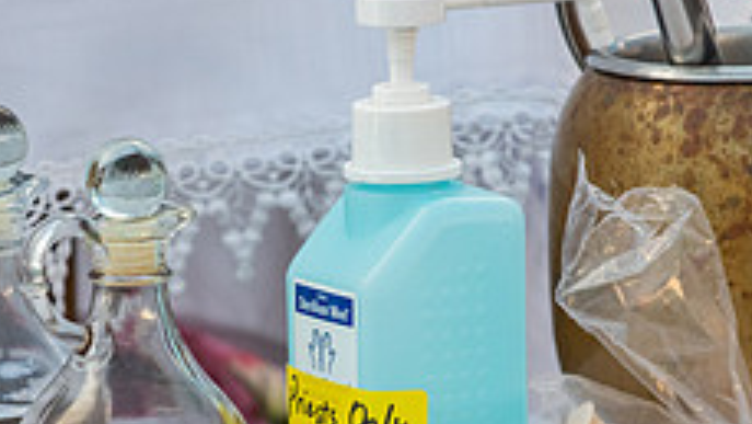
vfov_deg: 2.1
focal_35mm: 589
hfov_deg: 3.7
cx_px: 209
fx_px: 11749
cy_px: 407
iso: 640
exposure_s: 1/250
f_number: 5.6
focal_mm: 200
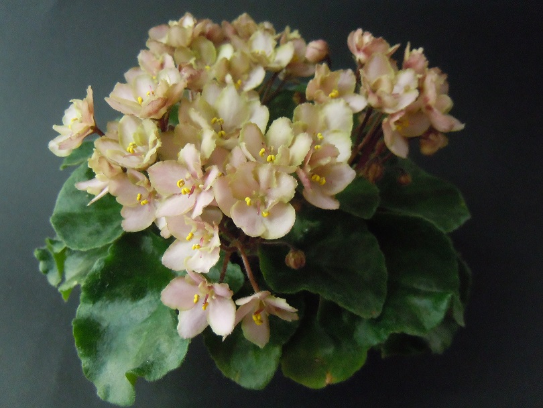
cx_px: 272
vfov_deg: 46.8
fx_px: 471
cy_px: 204
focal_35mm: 30
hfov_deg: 59.9
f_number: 3.5
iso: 800
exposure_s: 1/80
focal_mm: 5.4
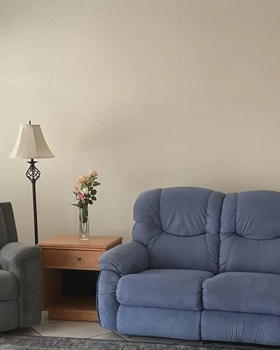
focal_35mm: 58
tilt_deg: -9.6
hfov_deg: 25.9
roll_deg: -1.8
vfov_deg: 32.3
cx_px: 210
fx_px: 601
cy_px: 225
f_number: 1.8
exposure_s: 1/60
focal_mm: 3
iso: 64
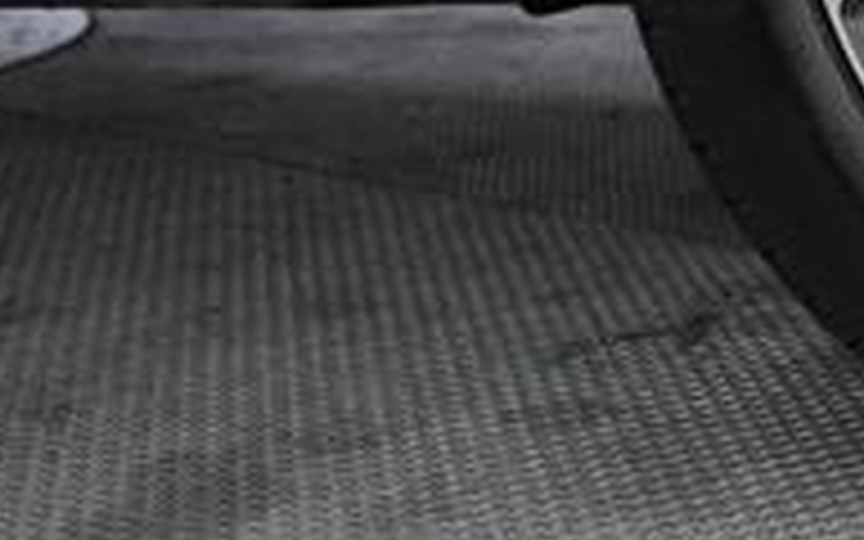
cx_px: 1372
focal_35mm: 85
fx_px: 2001
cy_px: -180
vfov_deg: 14.6
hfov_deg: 20.2
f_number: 2.8
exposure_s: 1/160
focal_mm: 25
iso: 3200
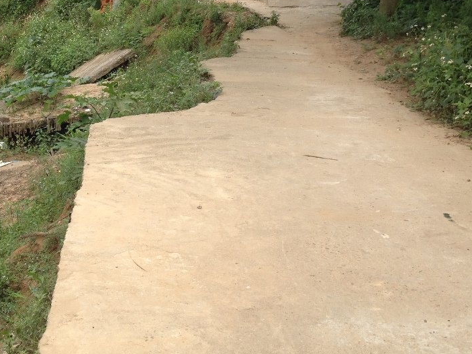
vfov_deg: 22.3
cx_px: 120
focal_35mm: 65
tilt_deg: -12.8
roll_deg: -0.5
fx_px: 886
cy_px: 72
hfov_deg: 29.4
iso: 50
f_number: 2.4
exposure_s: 1/767
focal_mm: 4.28
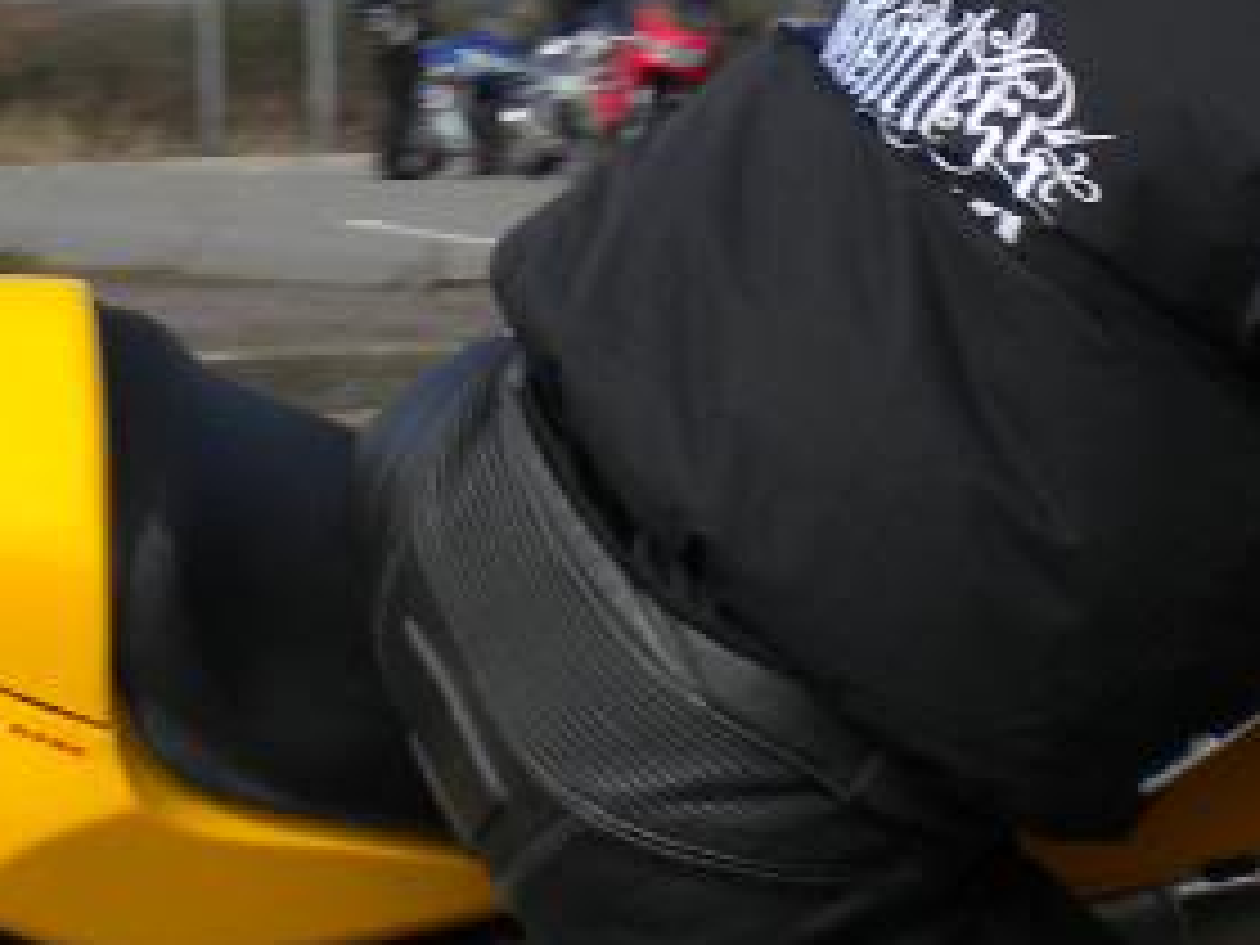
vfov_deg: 11.5
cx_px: 130
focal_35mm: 128
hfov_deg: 15.2
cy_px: 742
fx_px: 4659
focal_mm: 6.3
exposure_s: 1/651
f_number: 4.6
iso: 80
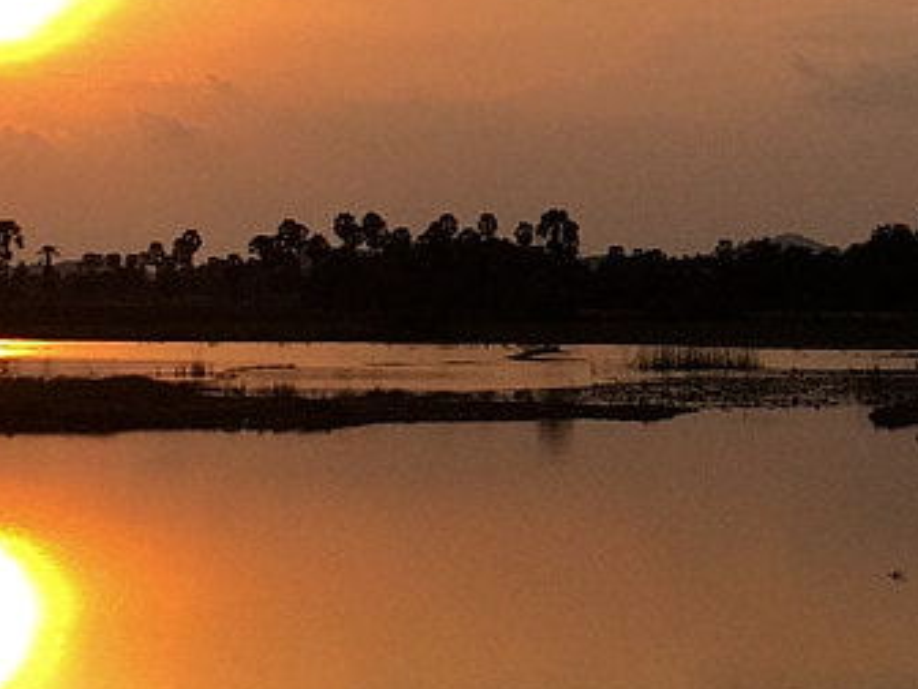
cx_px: 803
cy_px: 66
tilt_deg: +1.3
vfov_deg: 10.7
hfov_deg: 14.2
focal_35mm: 138
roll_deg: -1.2
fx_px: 3660
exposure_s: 1/1466
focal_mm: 4.15
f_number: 2.2
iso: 32
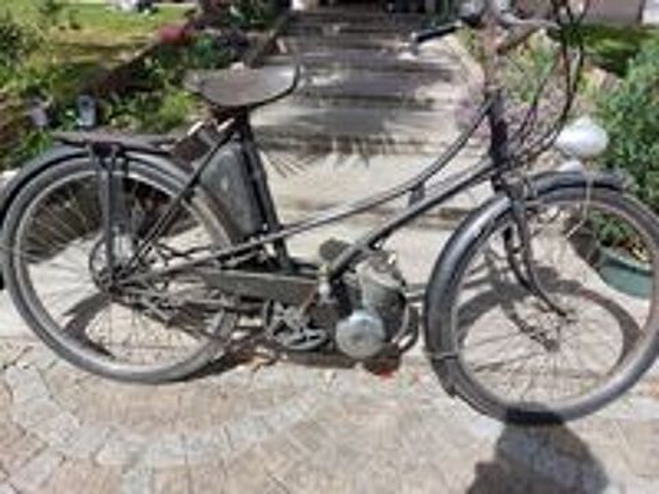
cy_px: 247
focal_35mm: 25
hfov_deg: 69.4
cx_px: 330
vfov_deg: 54.9
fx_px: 476
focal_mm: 5.23
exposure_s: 1/924
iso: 25
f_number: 1.8
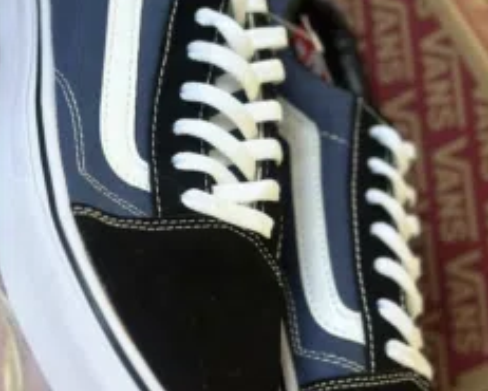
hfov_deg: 23.5
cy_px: 241
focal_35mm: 81
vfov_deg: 18.9
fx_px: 1170
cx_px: 199
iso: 200
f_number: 1.78
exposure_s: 1/60
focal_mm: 6.86
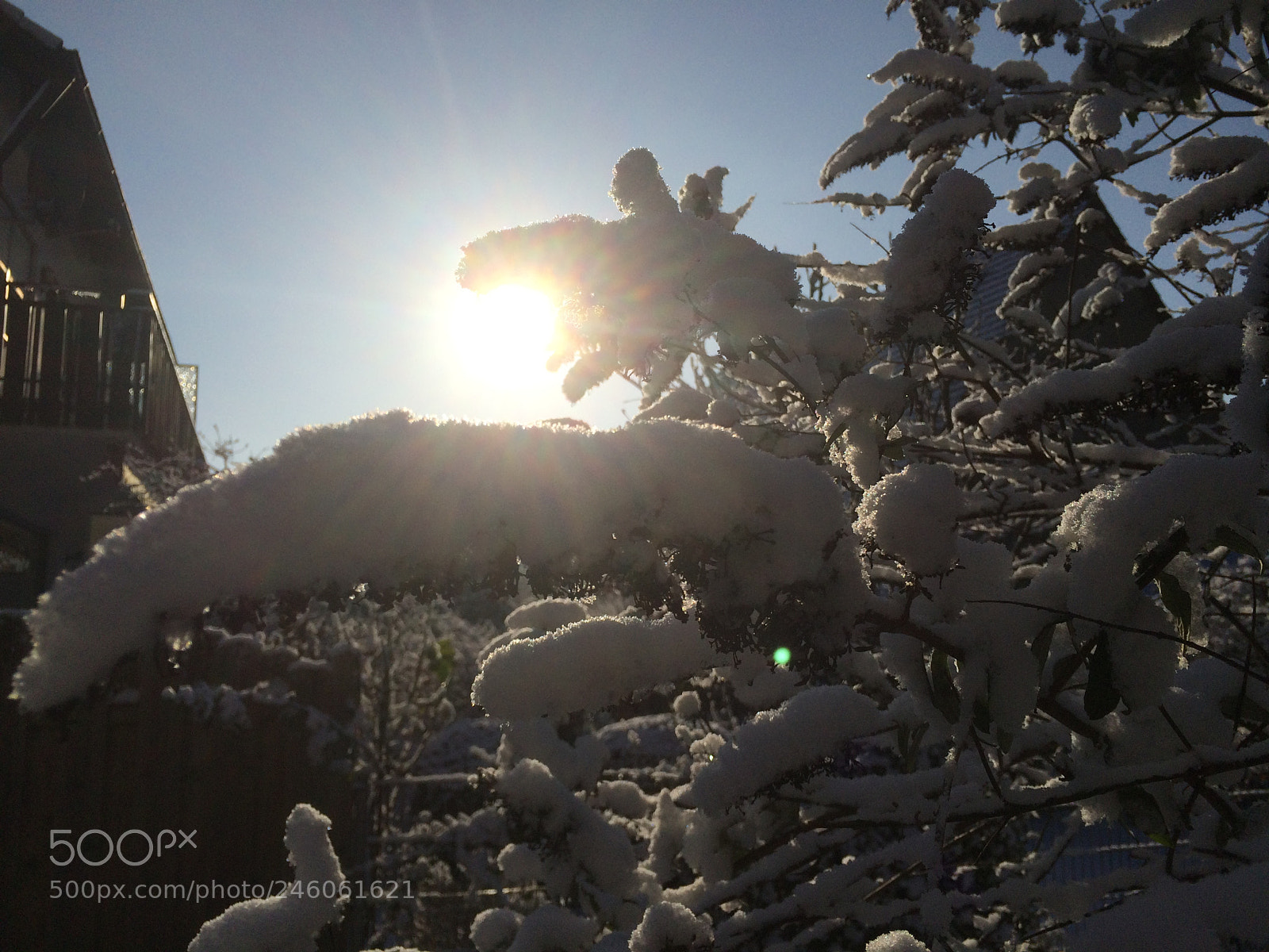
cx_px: 634
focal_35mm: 29
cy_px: 476
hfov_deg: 61.7
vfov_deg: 48.2
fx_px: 1063
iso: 40
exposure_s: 1/13699
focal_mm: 4.15
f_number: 2.2
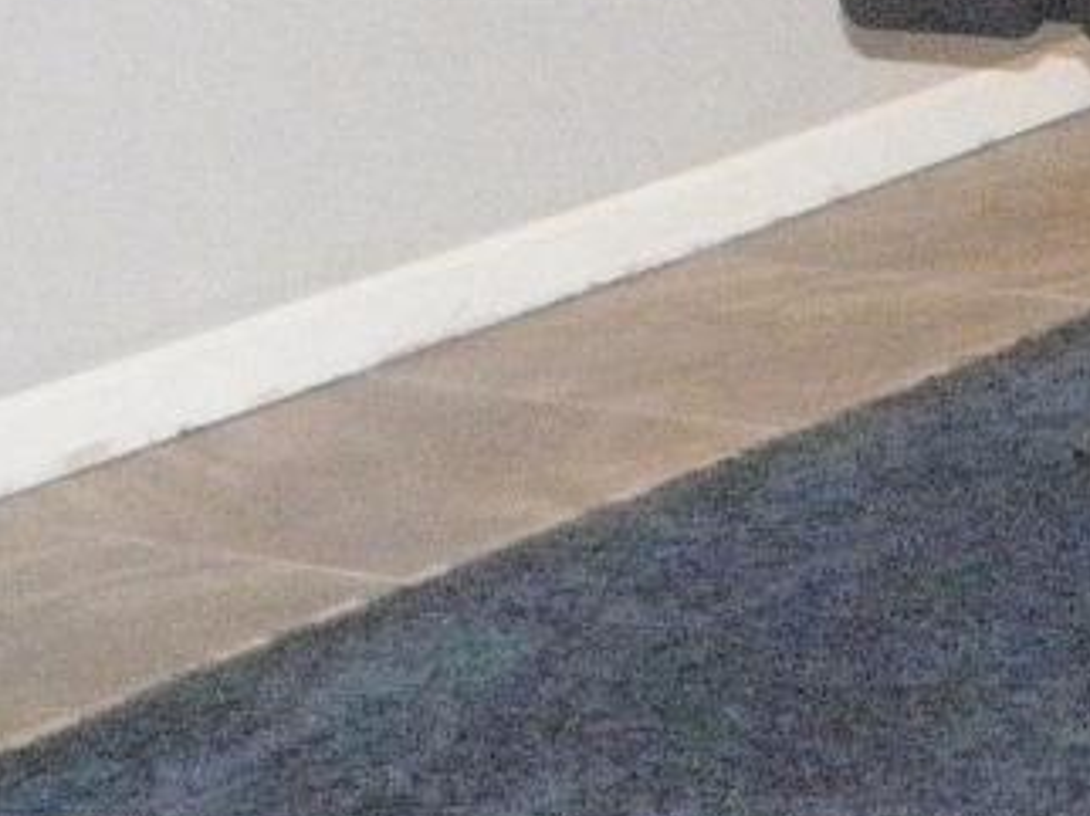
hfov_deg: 11.1
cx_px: 2207
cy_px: -447
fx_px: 5066
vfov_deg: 9.0
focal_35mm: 161
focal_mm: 6.4
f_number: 3.7
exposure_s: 1/80
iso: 1600
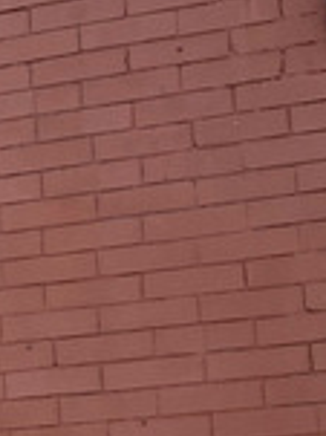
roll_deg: -0.8
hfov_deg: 6.5
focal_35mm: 207
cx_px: -646
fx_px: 2603
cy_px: 274
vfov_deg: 9.6
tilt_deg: +14.5
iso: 25
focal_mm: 4.25
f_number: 1.8
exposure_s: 1/561
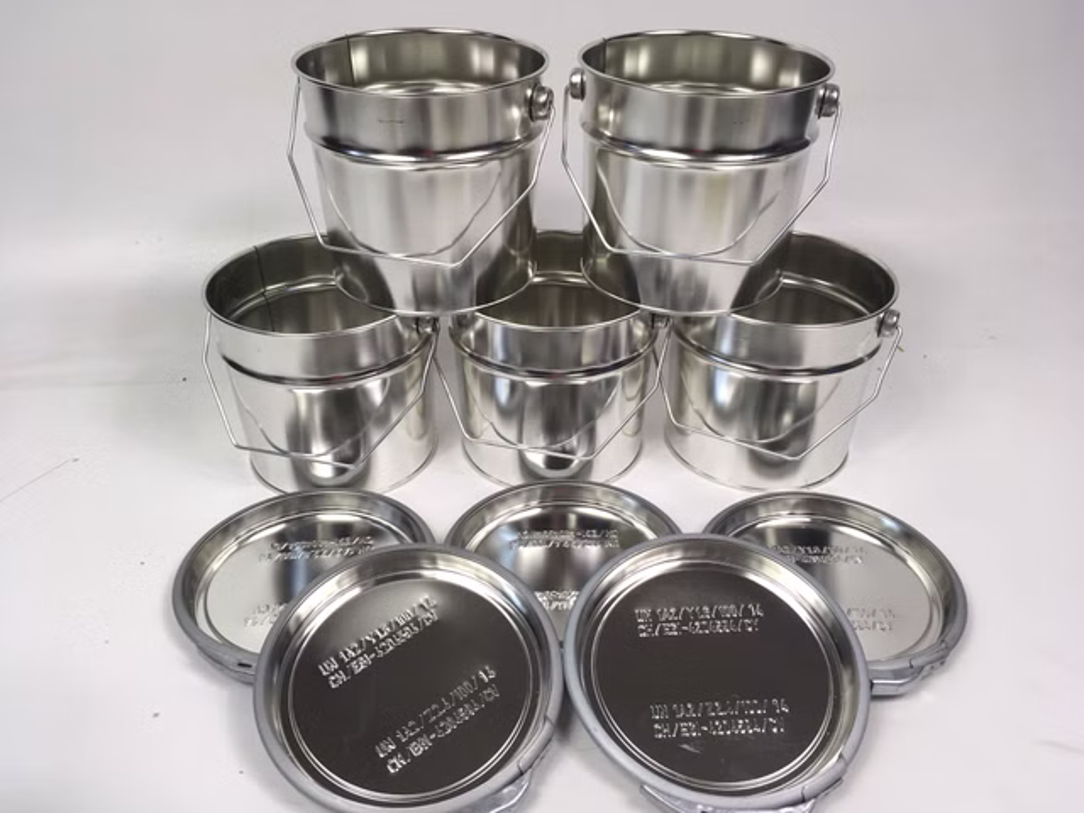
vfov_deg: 48.2
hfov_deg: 61.7
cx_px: 542
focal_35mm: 29
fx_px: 908
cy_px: 406
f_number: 2.2
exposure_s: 1/50
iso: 25
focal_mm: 4.15
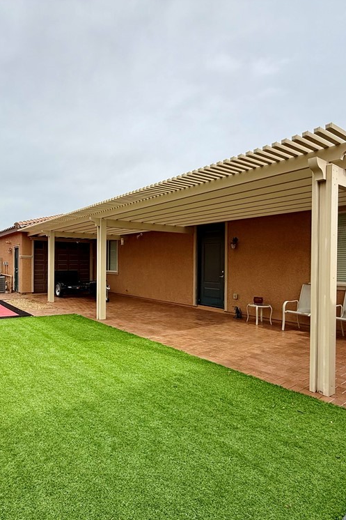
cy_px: 265
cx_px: 100
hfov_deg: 59.6
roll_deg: -0.2
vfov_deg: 84.0
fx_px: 288
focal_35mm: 20
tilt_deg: +0.0
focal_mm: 2.22
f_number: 2.2
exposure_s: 1/1399
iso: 50
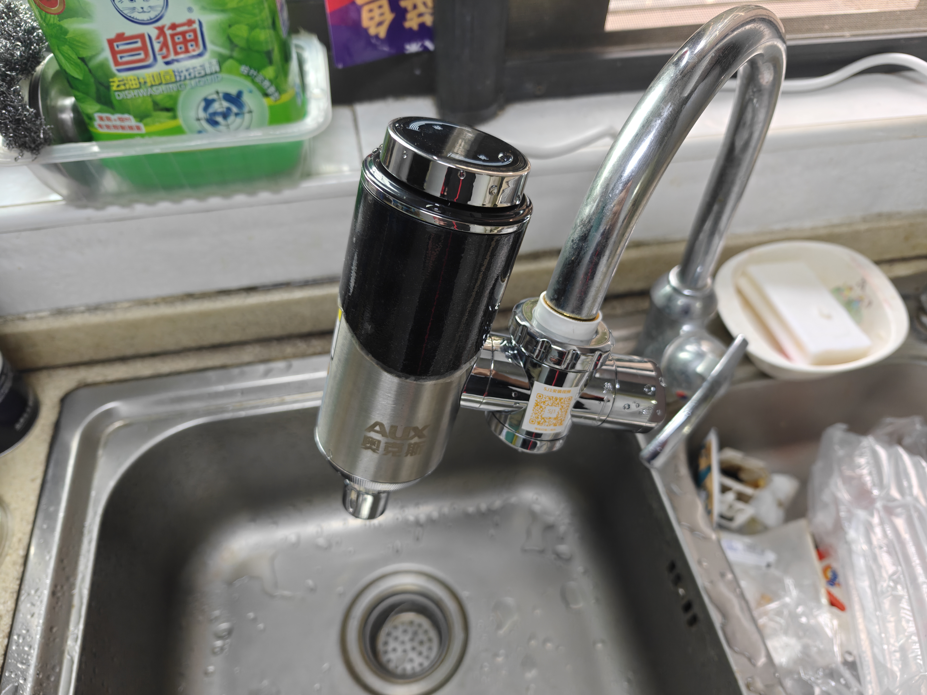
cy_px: 348
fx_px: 616
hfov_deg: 73.9
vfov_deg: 58.9
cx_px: 464
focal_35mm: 23
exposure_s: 1/100
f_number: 1.6
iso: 640
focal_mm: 6.06
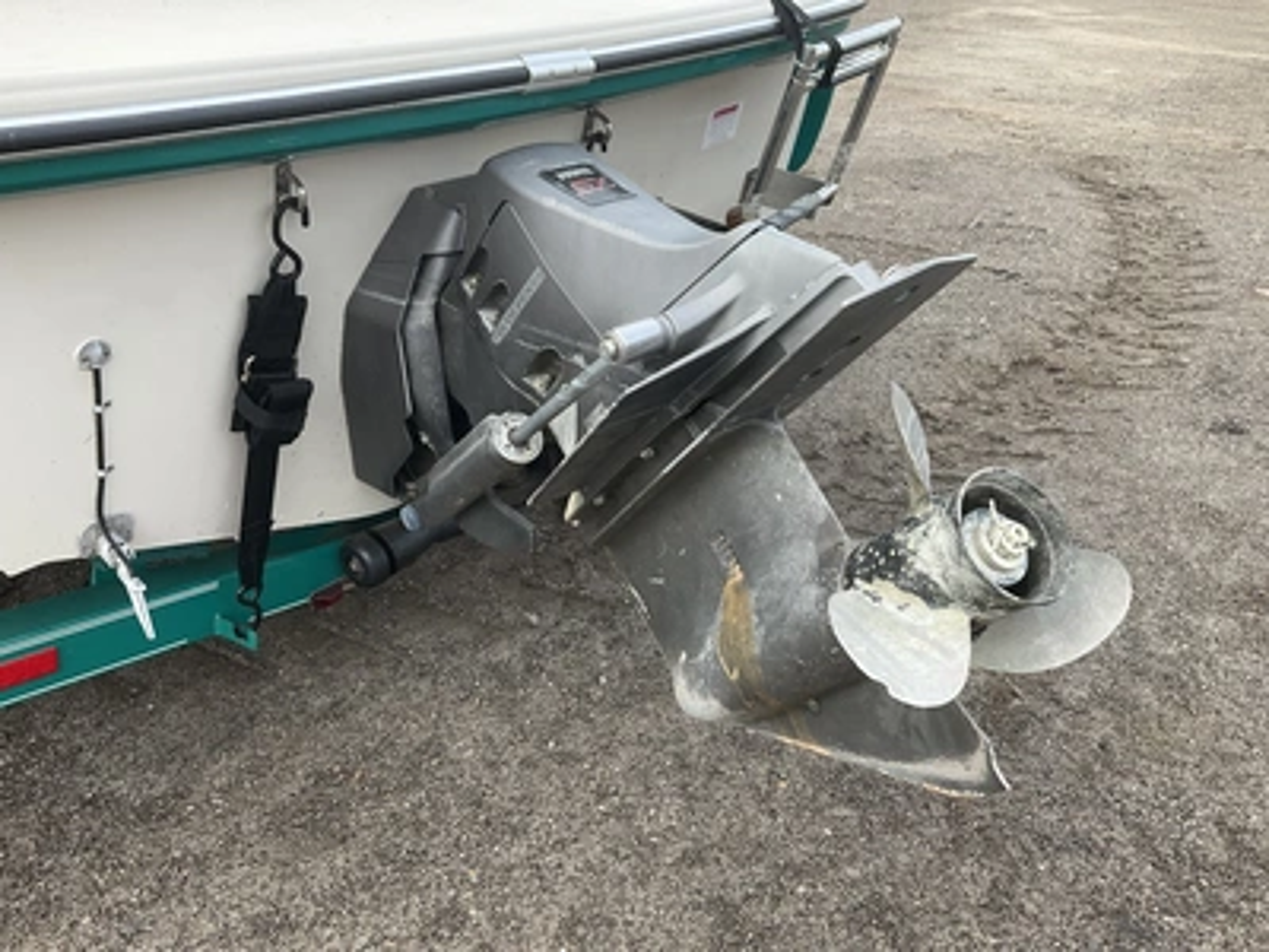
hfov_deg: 61.7
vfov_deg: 48.2
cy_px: 476
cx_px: 634
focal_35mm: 29
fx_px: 1063
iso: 25
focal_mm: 3
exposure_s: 1/342
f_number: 1.8
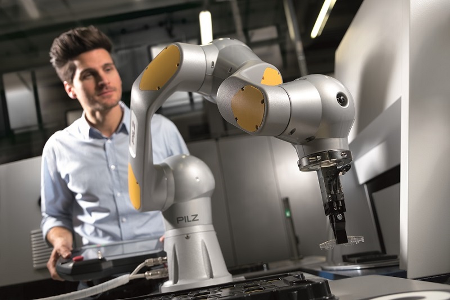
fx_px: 437
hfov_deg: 54.4
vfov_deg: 37.8
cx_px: 225
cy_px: 150
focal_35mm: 35
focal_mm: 35
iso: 80
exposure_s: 1/60
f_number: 4.5
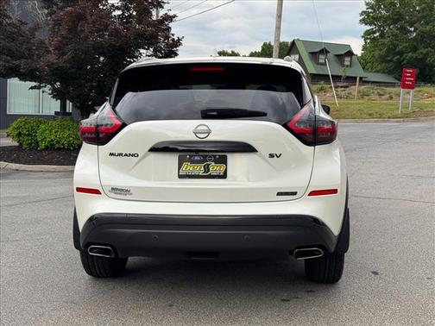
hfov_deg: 39.7
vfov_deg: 30.3
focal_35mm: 48
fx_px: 603
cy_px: 163
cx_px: 218
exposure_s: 1/651
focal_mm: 6.76
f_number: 1.78
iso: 64
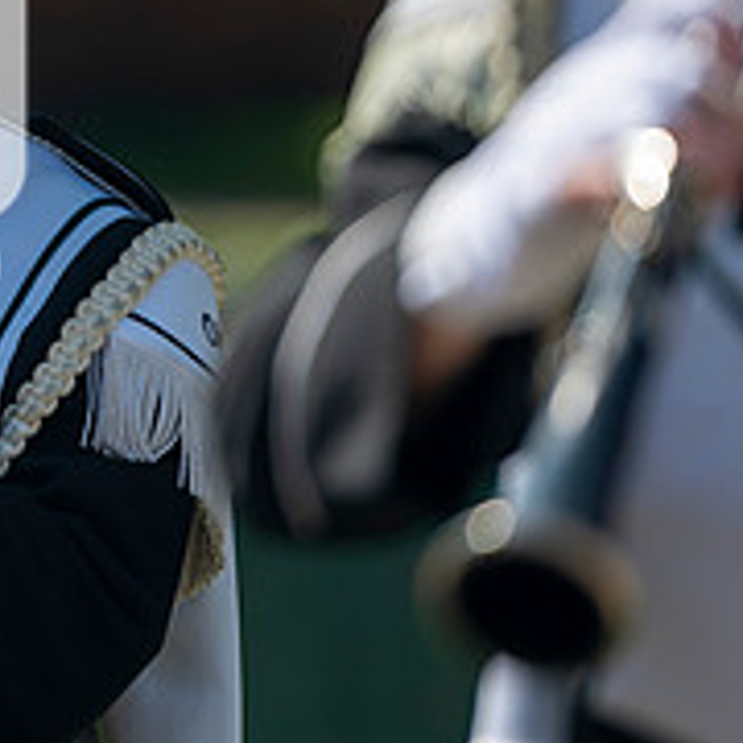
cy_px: 116
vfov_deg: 3.2
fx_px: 13259
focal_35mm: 546
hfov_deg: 3.2
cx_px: -285
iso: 100
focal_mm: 200
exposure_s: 1/1600
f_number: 2.8
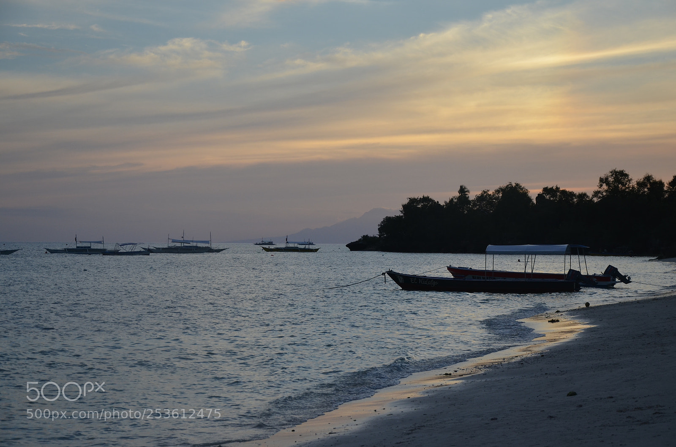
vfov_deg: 15.6
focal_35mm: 87
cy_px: 224
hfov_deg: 23.4
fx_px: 1630
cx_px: 338
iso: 280
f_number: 5.6
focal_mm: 58
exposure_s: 1/500
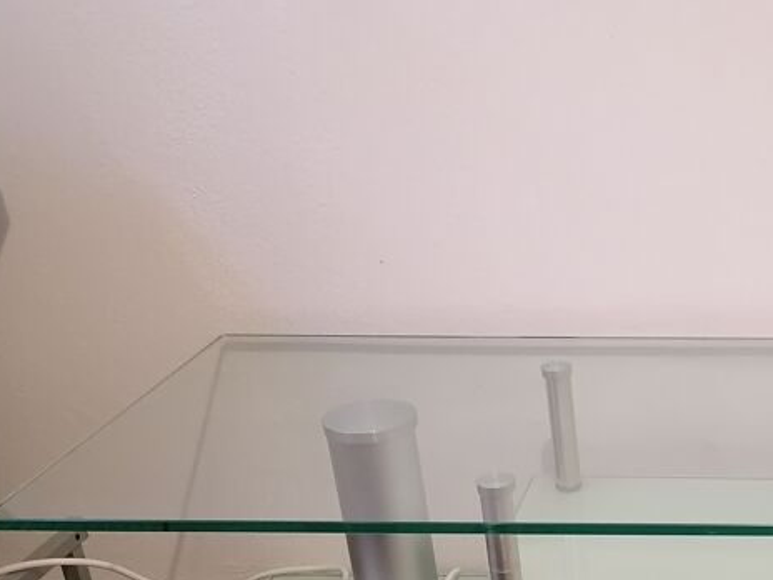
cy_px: 517
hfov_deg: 31.6
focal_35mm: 56
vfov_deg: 25.3
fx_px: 1251
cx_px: 786
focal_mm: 5.4
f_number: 1.8
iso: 640
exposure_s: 1/25
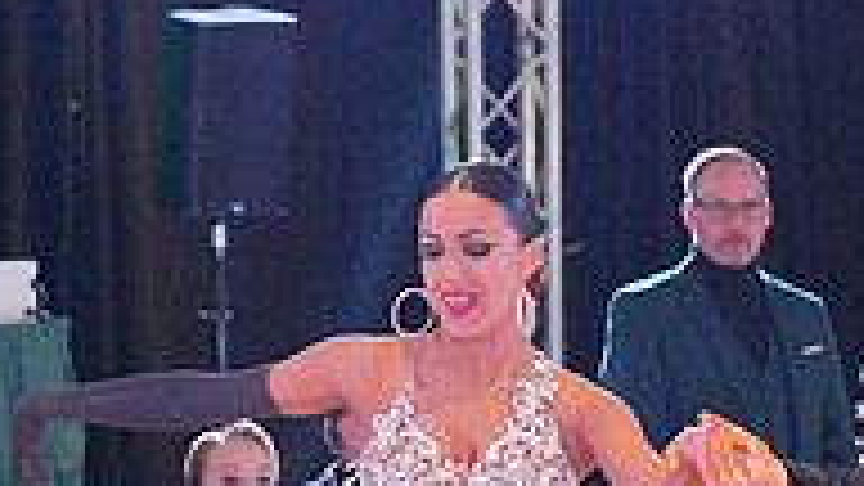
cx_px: 637
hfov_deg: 5.8
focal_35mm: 370
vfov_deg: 3.3
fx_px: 8477
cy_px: 855
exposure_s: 1/400
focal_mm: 78
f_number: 4
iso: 6400
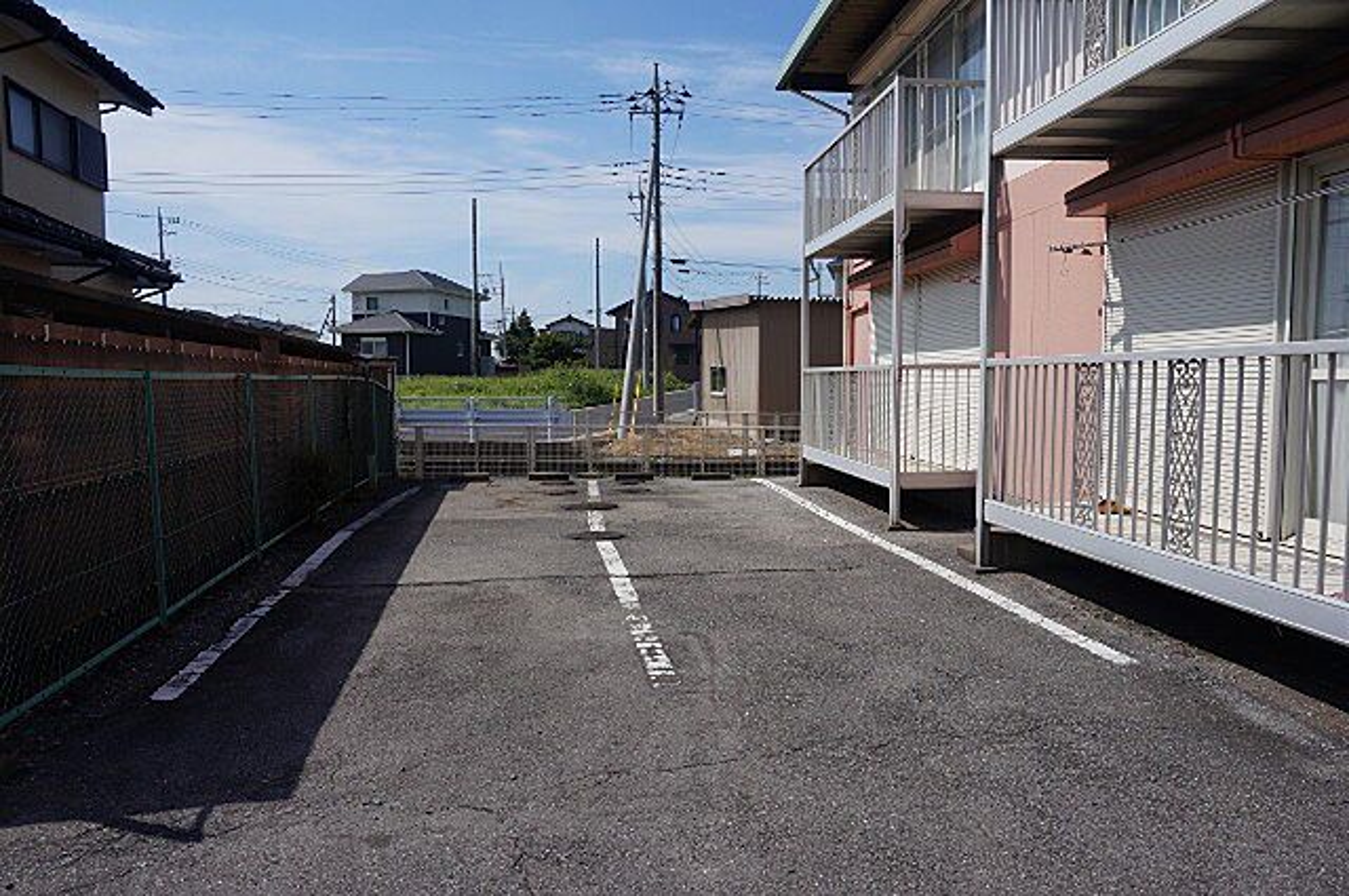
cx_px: 674
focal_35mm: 24
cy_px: 448
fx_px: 898
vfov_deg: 53.0
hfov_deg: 73.8
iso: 200
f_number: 16
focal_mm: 16
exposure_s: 1/250
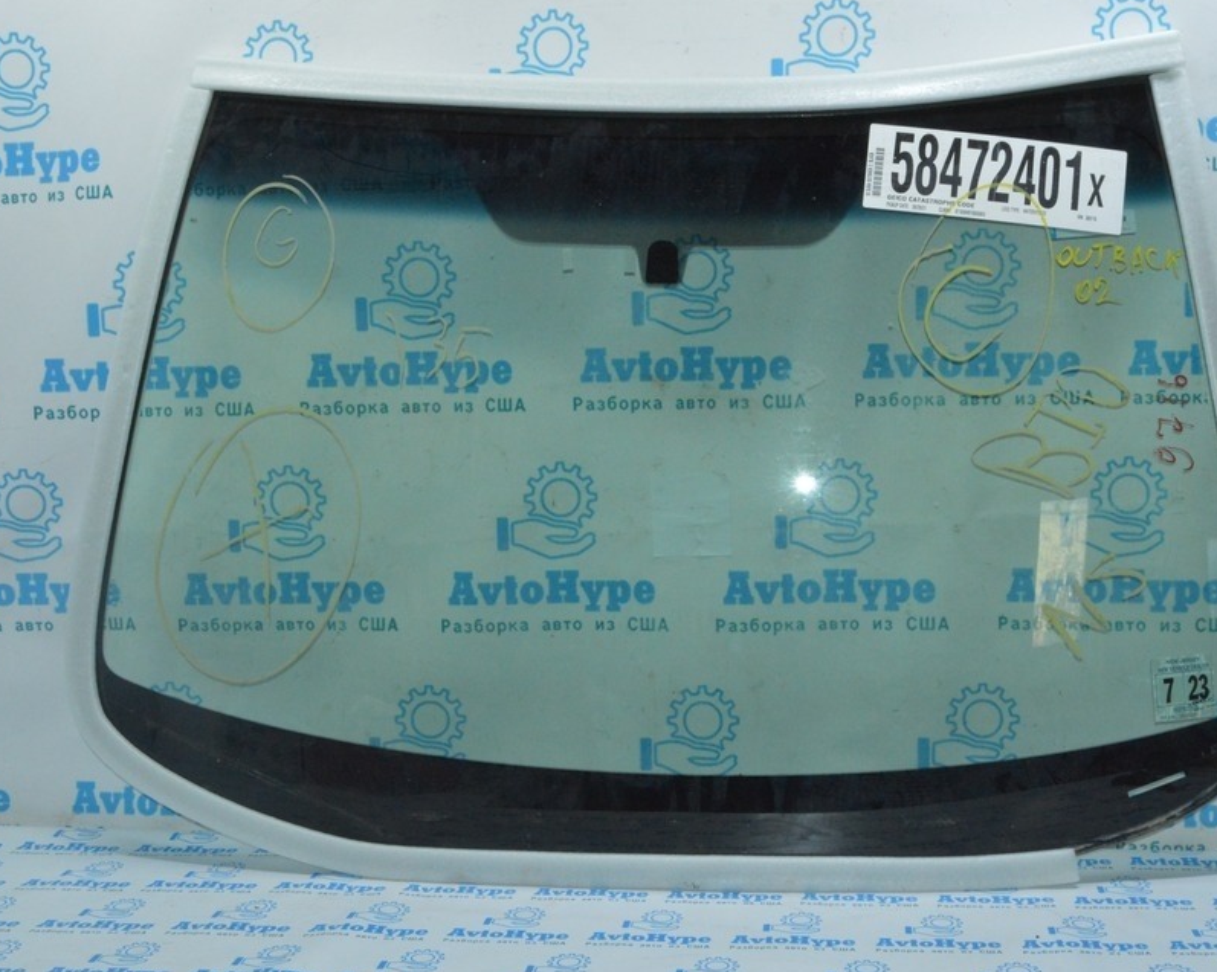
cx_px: 689
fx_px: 1692
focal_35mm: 47
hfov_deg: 39.5
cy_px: 460
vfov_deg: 32.1
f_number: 16
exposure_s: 1/80
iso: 3200
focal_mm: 26
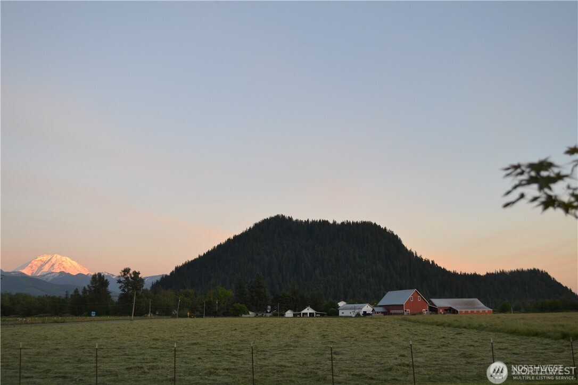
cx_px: 289
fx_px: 578
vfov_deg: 36.9
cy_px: 192
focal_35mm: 36
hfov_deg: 53.1
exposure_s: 1/100
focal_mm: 24
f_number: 5
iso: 400
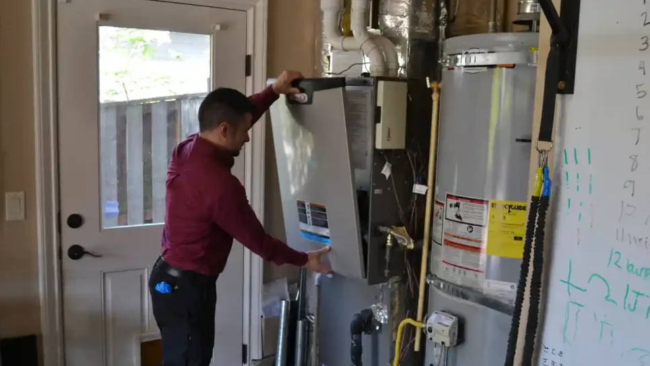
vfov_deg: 29.7
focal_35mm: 40
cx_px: 334
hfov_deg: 50.5
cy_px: 202
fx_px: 689
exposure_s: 1/80
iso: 400
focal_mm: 24
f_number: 4.2
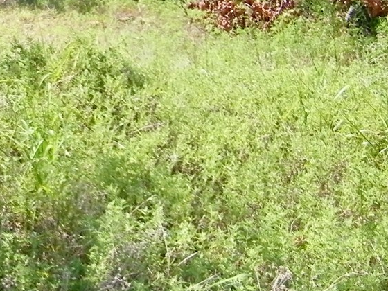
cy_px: 42
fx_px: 1076
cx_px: -245
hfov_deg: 17.6
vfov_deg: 15.3
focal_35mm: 96
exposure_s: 1/125
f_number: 7
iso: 80
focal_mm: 5
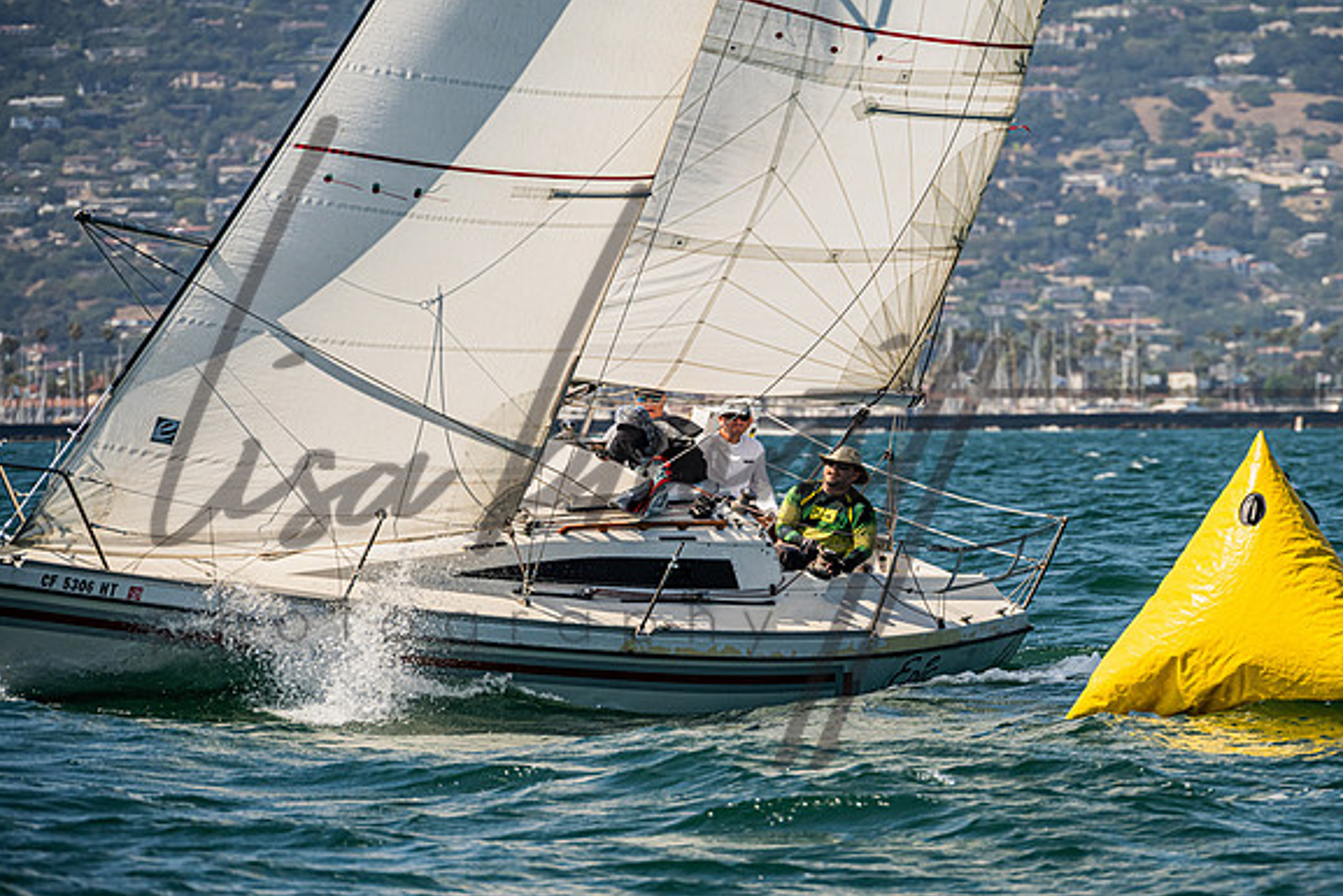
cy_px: 502
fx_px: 12164
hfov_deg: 6.3
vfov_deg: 4.2
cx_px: 806
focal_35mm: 326
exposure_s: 1/2000
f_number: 8
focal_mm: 270
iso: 500
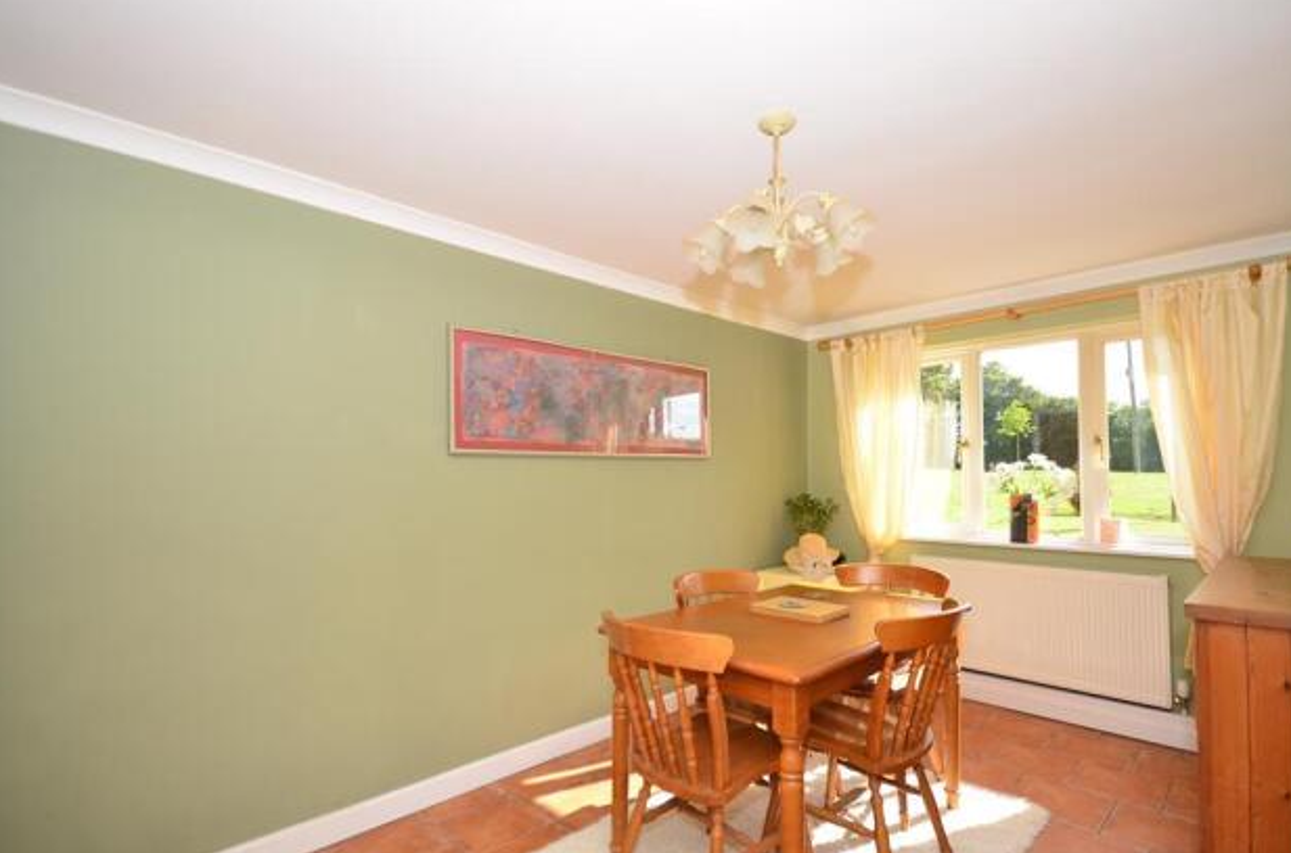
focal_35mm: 18
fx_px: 627
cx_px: 665
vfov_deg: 68.5
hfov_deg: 91.6
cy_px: 441
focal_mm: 11
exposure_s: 1/200
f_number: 7.1
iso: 200
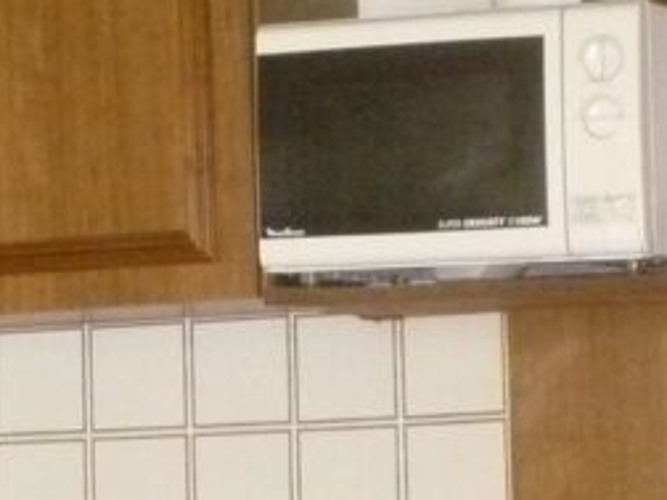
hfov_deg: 11.2
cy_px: 278
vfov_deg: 8.4
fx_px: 3391
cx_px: 225
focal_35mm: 176
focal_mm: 6.1
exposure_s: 1/30
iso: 400
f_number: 2.8
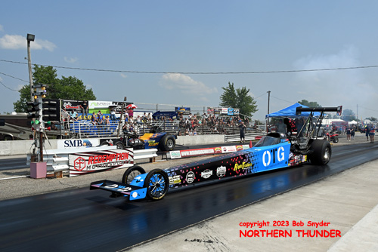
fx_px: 252
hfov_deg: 73.7
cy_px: 126
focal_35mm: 24
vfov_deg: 53.2
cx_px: 189
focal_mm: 16
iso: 160
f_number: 5.6
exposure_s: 1/1600
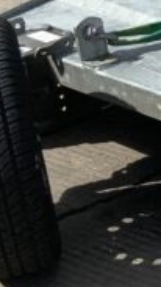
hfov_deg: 5.9
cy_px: 144
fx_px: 1343
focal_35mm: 177
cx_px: 631
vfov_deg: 12.2
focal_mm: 3
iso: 16
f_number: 1.8
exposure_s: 1/2538
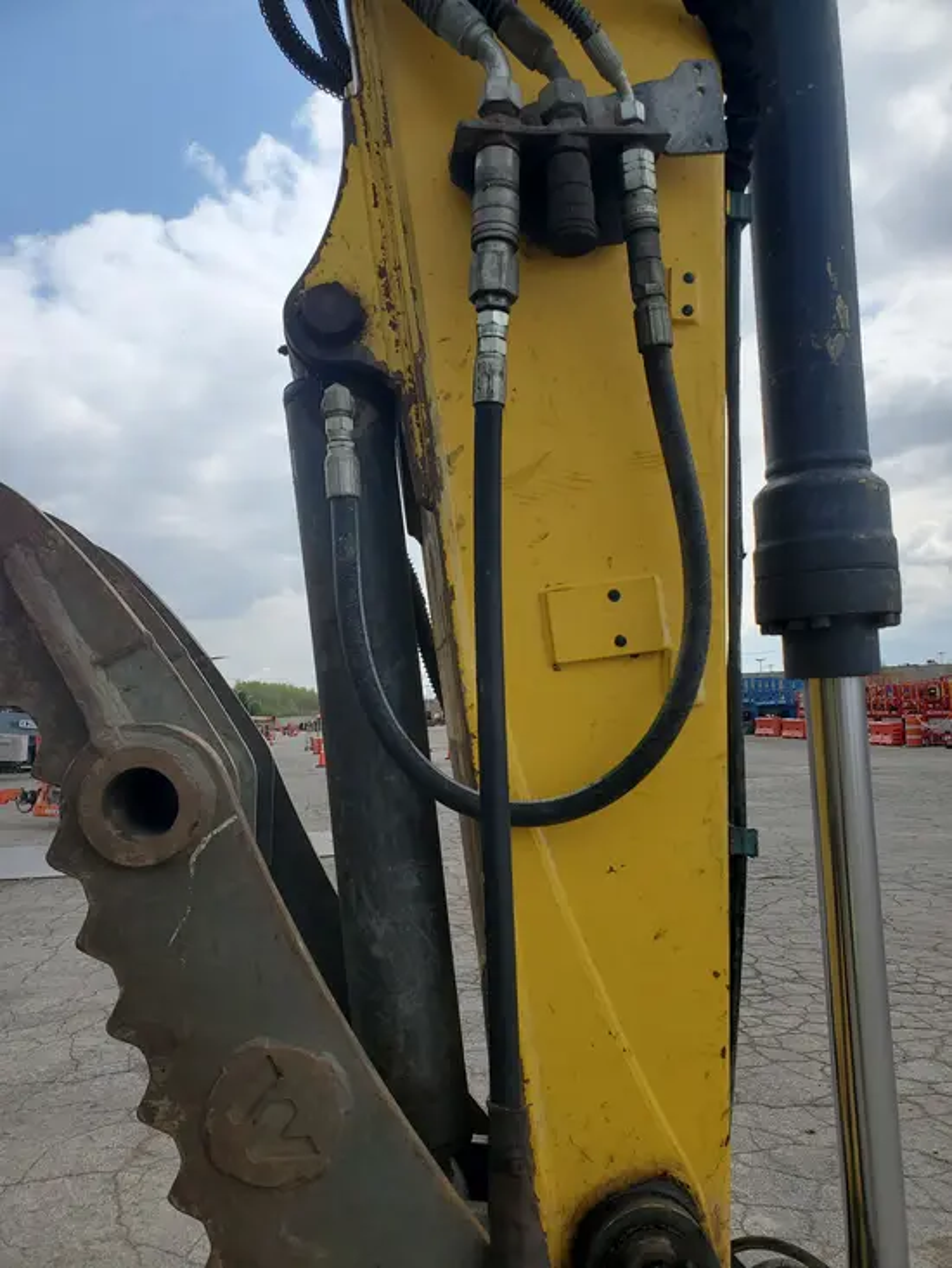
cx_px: 476
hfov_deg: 53.1
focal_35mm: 26
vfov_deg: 67.3
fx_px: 953
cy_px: 634
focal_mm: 4.3
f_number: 2.4
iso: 50
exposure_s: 1/1513
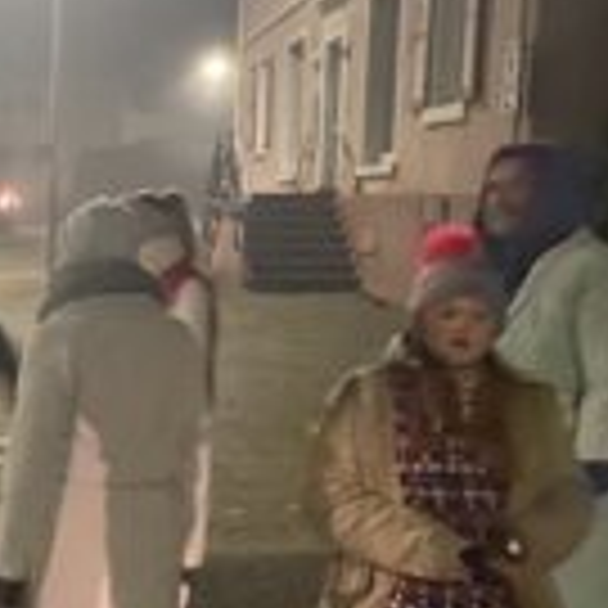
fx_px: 1351
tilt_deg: -6.5
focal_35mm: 68
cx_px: -185
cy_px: 351
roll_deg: -0.3
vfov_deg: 25.3
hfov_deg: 22.6
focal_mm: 4.25
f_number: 1.8
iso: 1250
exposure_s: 1/14
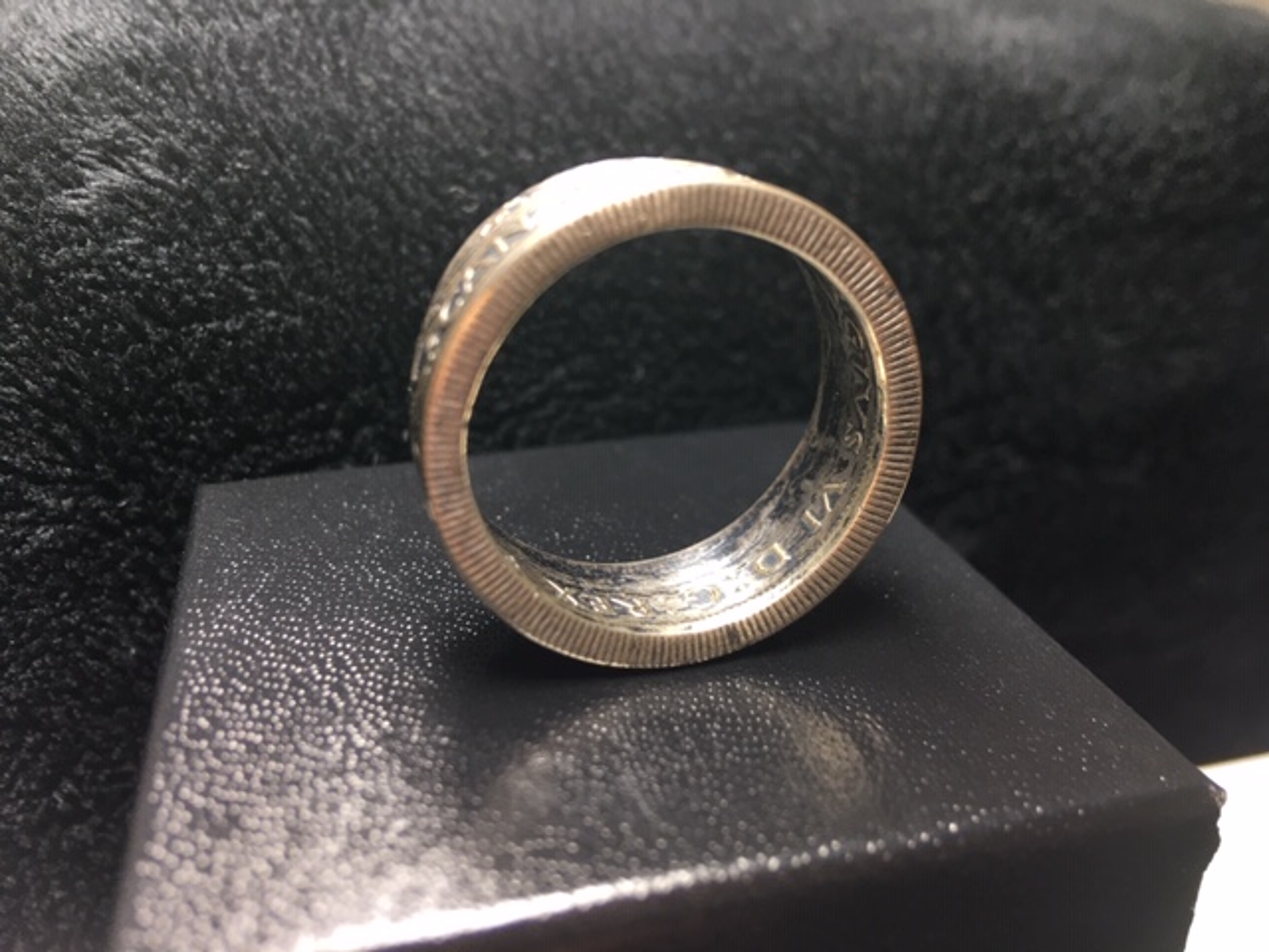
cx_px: 634
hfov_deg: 61.7
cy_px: 476
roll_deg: -0.6
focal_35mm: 29
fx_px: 1063
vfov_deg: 48.2
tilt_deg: -27.8
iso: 25
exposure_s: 1/30
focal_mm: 4.15
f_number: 2.2
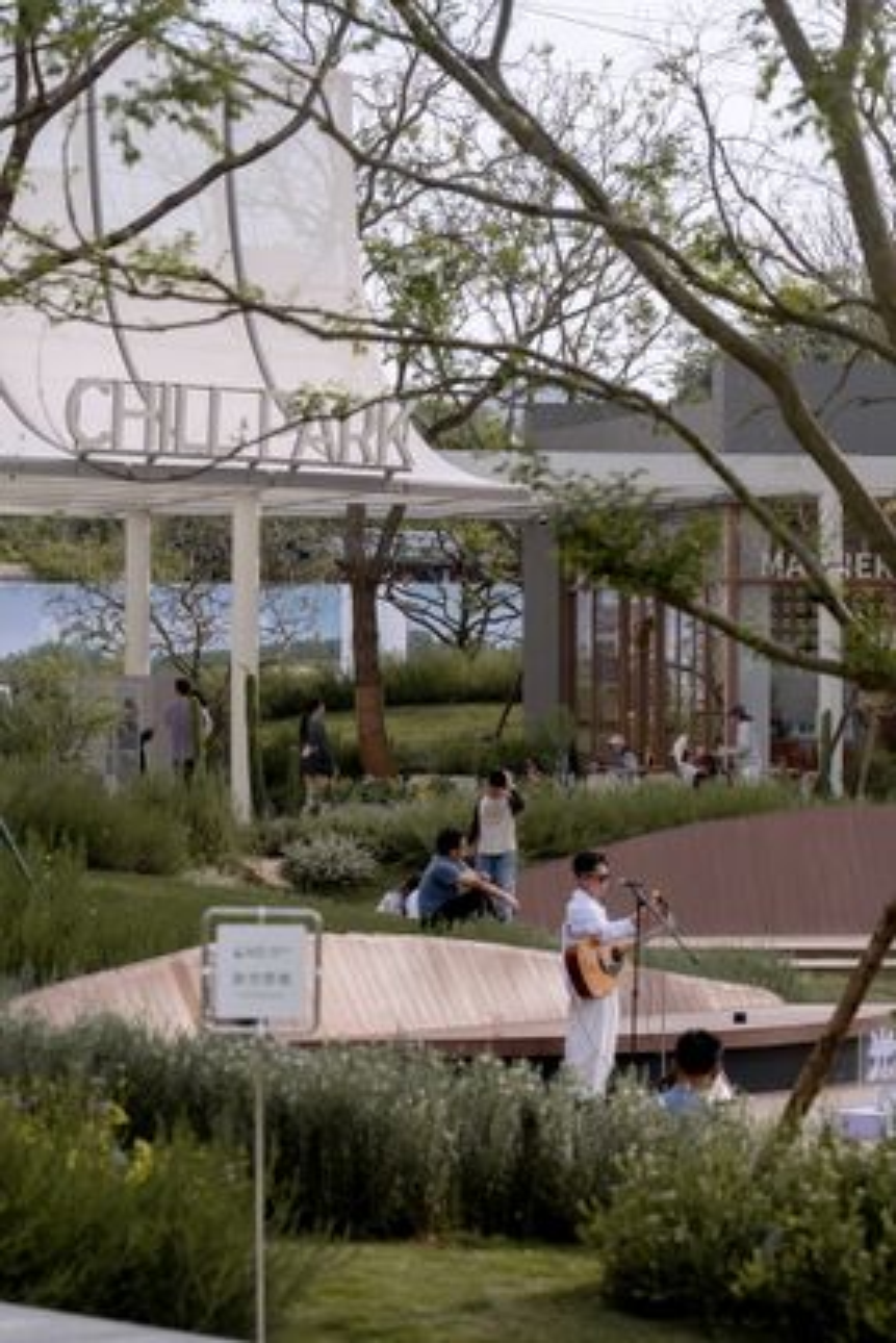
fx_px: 5856
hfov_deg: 8.7
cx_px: 448
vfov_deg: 13.1
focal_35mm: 157
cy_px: 672
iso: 100
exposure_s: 1/320
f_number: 5.6
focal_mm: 105
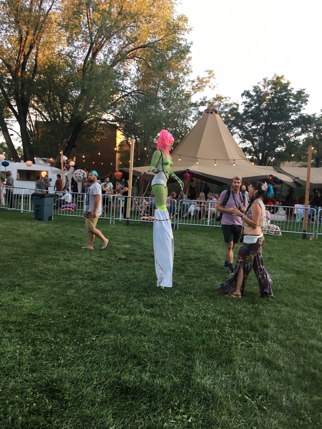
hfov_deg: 48.2
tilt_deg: -8.5
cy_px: 214
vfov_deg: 61.7
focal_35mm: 29
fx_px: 360
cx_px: 161
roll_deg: -4.1
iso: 25
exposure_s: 1/40
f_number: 2.2
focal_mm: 4.15
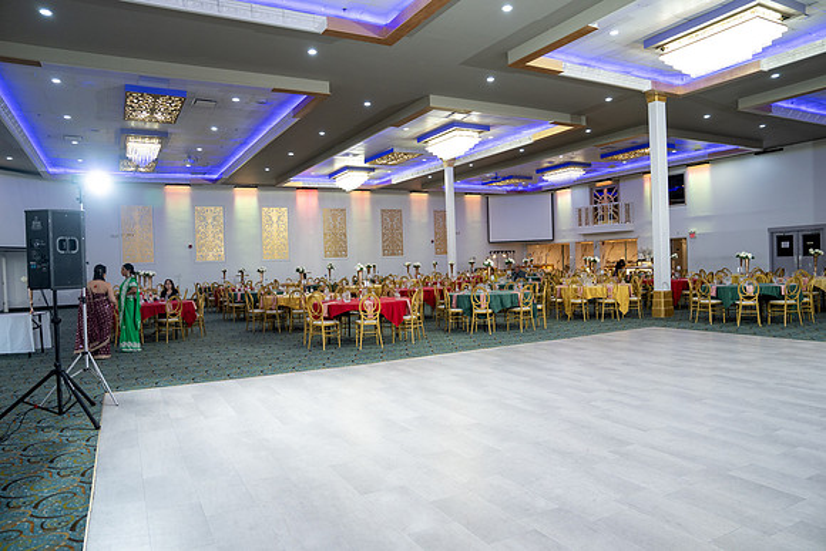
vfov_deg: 53.2
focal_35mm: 24
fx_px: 551
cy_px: 276
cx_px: 413
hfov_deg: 73.7
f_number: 2.8
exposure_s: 1/160
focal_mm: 24
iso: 1000
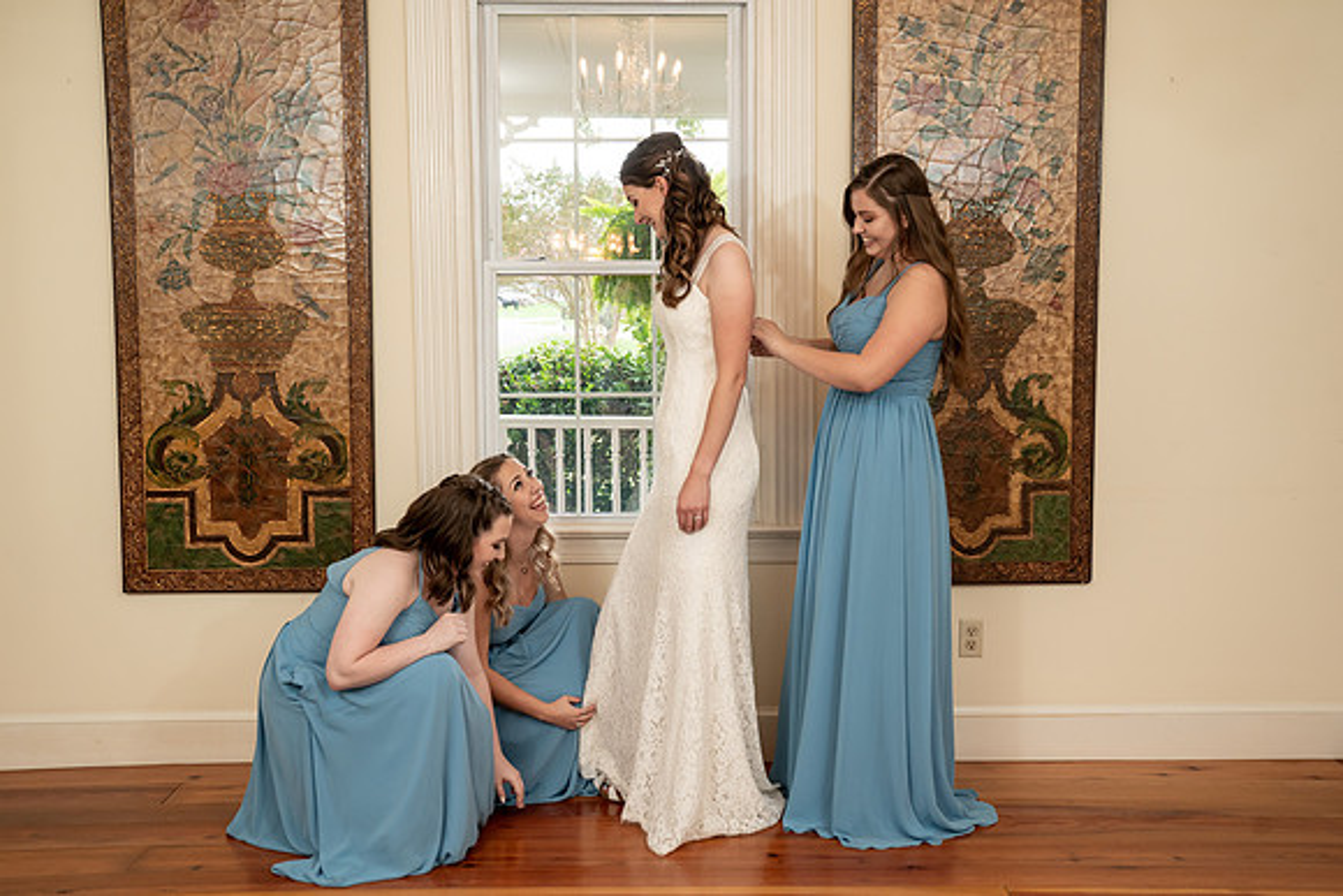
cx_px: 672
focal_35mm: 39
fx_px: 1453
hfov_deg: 49.6
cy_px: 448
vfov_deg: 34.3
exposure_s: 1/250
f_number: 5.6
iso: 2000
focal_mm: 38
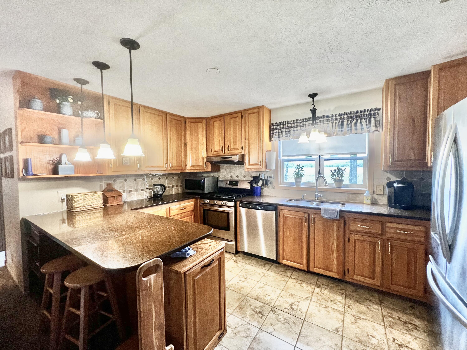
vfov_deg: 89.9
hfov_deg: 106.2
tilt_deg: -2.2
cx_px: 234
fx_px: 175
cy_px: 175
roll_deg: +0.5
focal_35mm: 13
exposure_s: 1/60
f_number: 1.8
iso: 320
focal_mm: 1.57
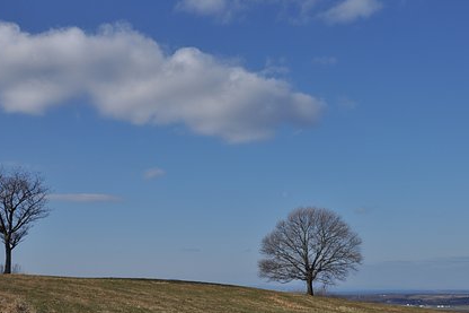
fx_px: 625
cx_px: 239
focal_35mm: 48
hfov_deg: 41.1
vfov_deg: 28.0
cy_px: 165
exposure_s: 1/800
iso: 200
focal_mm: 26
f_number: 11
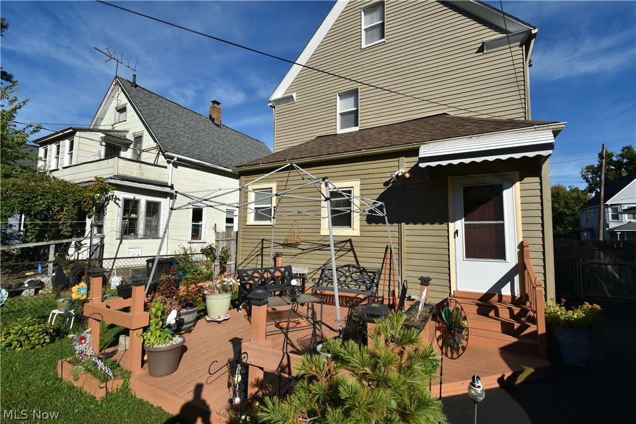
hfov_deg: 100.4
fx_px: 265
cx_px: 318
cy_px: 212
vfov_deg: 77.3
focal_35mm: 15
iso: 100
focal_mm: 10
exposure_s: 1/320
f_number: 9
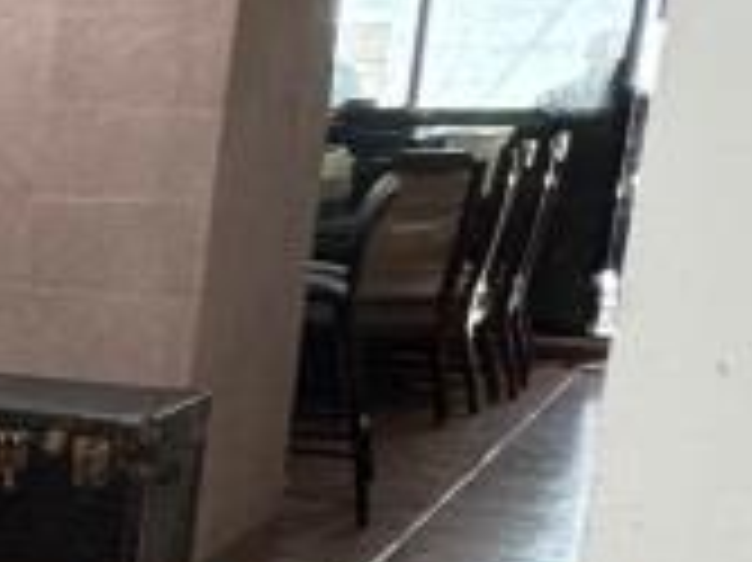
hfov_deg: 13.3
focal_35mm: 86
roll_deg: +0.8
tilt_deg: -10.2
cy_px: 414
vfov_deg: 17.1
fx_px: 1867
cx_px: -1229
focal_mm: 2.22
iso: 250
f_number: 2.2
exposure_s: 1/99
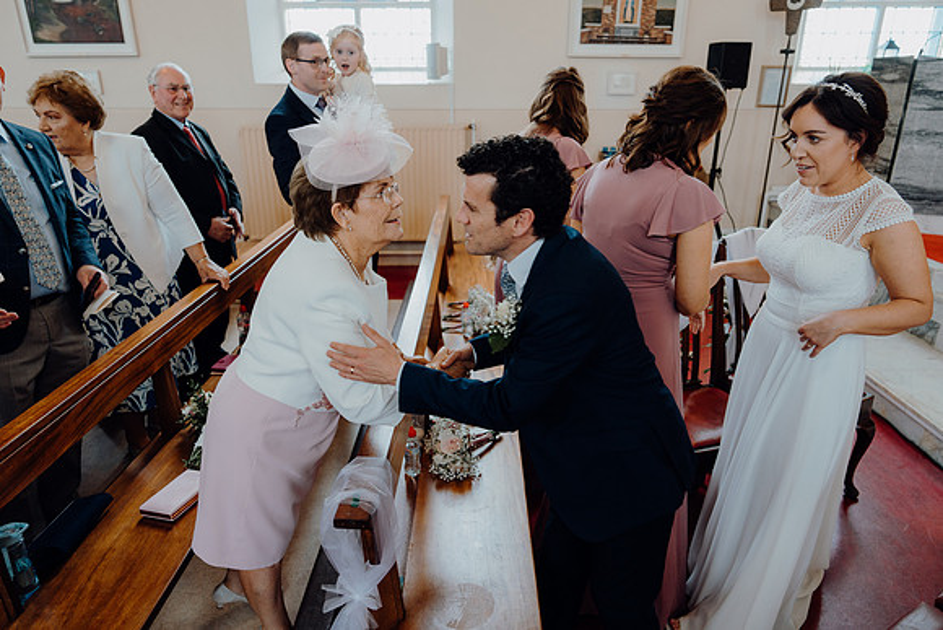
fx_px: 629
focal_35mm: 24
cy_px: 315
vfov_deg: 53.2
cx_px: 472
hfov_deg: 73.7
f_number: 2.8
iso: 640
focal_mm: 24
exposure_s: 1/200
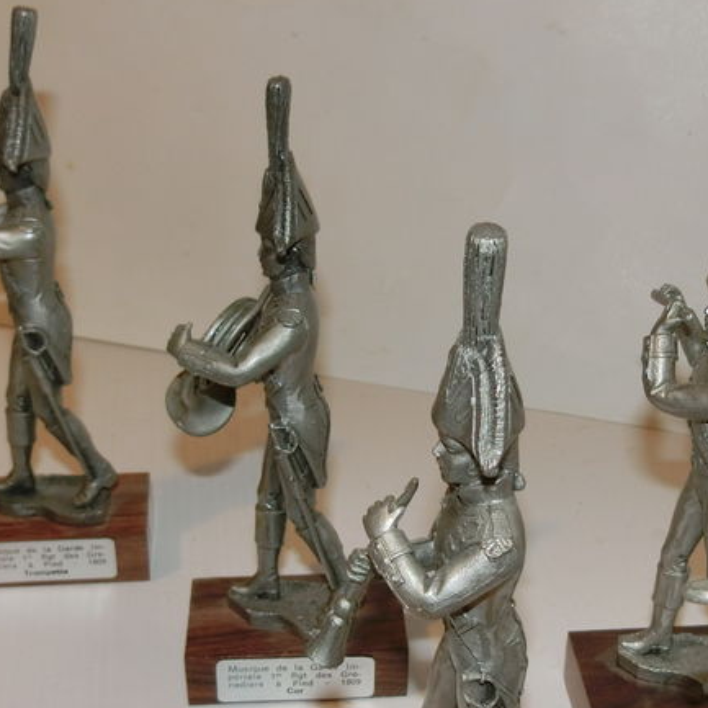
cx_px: 432
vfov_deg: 33.2
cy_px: 461
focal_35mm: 51
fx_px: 1180
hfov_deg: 33.3
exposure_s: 1/15
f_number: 3.5
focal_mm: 4.5
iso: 80
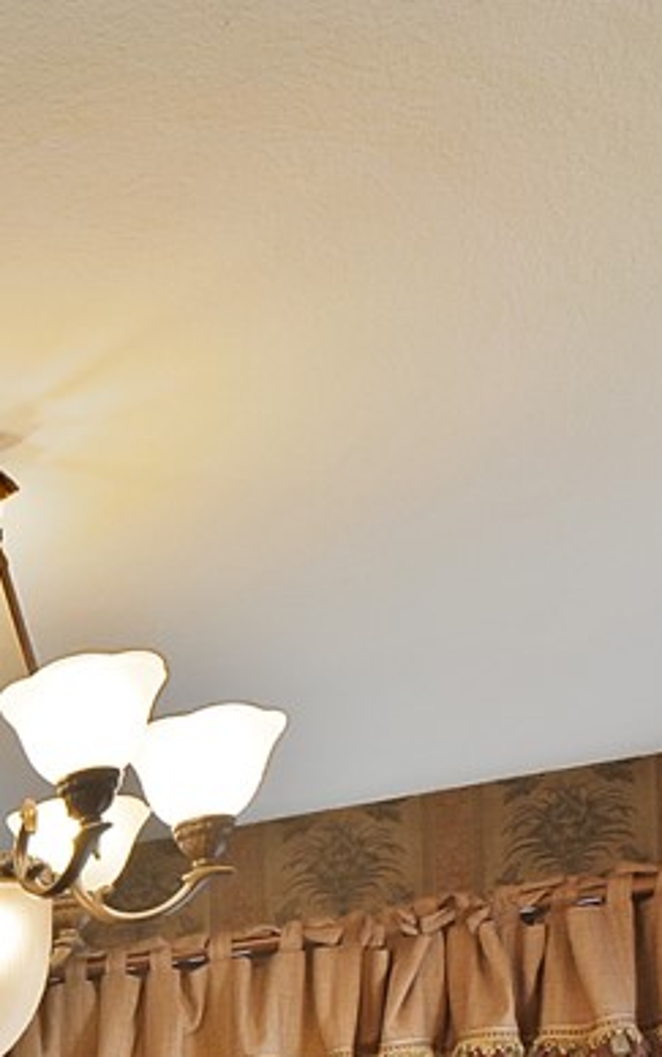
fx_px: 1816
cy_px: 1471
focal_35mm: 63
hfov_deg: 13.5
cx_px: -1024
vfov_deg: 26.2
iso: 640
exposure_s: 1/3
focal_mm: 12
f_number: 9
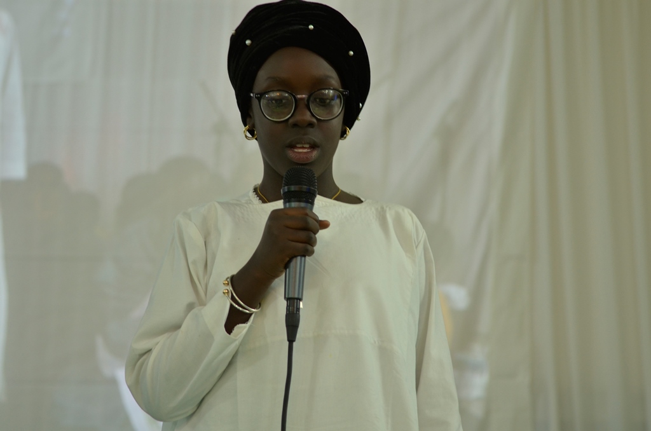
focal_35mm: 142
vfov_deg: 9.6
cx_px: 326
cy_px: 216
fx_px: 2571
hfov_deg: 14.4
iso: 640
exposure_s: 1/50
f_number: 4
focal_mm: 95
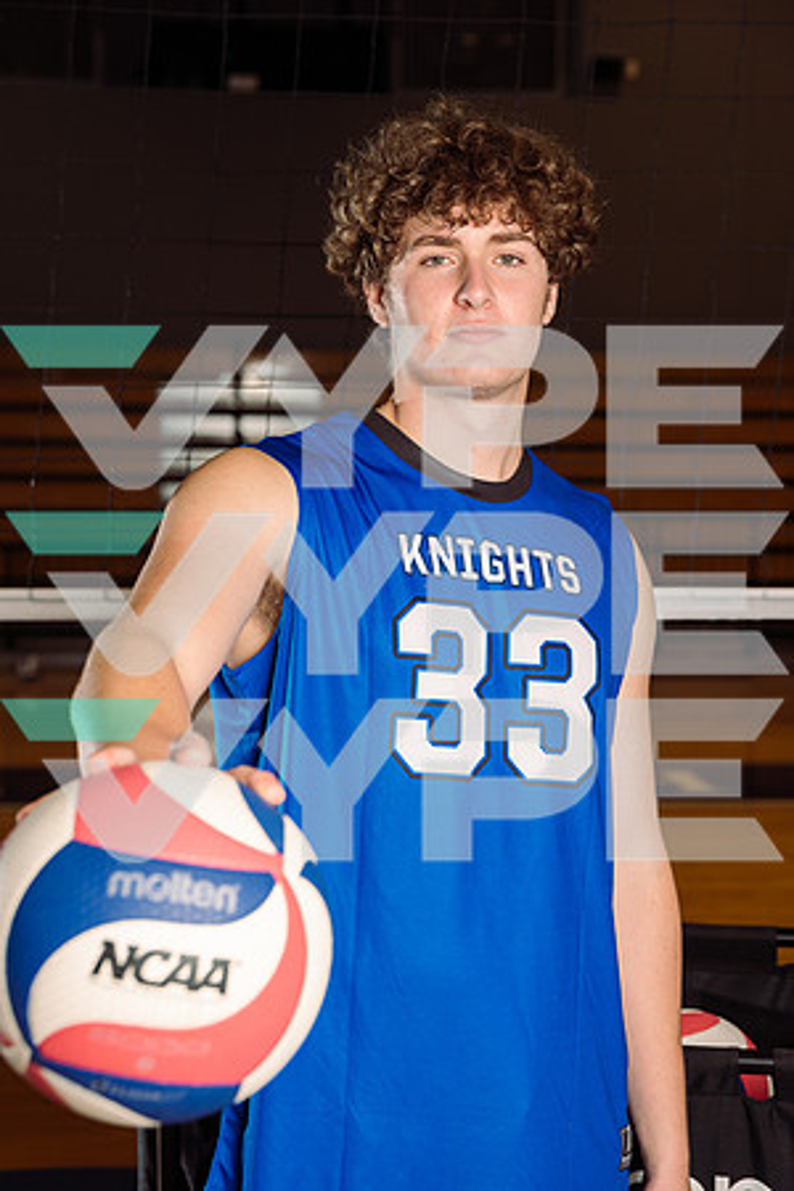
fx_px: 2216
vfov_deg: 30.1
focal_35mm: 67
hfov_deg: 20.3
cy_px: 596
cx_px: 397
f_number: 5
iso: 200
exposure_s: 1/200
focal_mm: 67
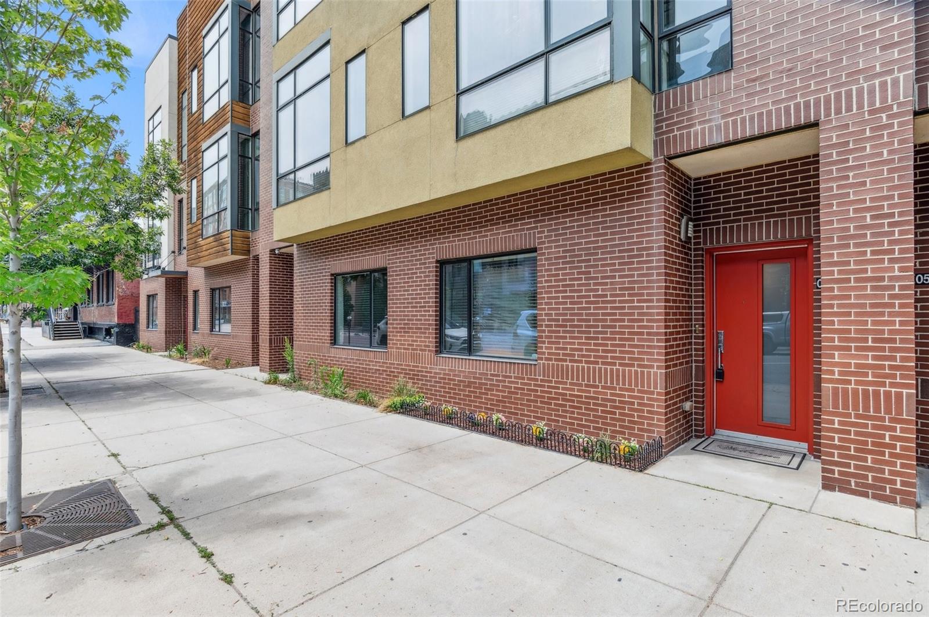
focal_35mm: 17
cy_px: 308
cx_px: 464
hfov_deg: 93.3
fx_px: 438
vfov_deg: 70.3
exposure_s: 1/100
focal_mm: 17
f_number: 8
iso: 400
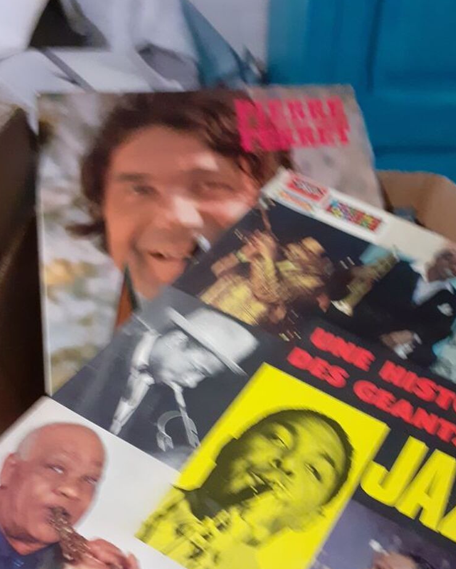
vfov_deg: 47.0
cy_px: 387
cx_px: 304
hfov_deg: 38.7
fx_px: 641
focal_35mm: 38
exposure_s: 1/25
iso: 500
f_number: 1.9
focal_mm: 3.6
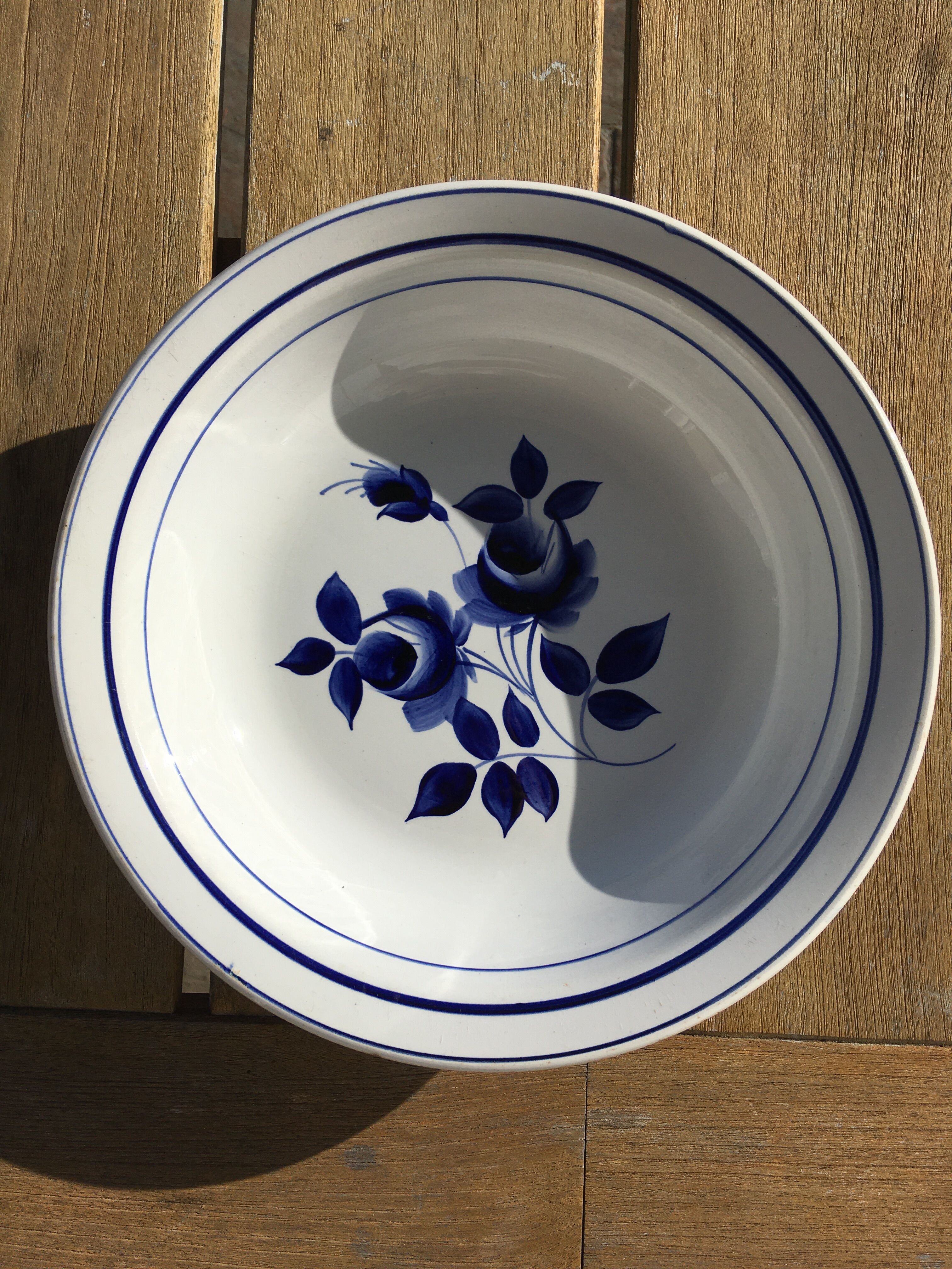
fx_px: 1063
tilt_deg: -89.0
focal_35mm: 29
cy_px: 634
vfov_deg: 61.7
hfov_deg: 48.2
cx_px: 476
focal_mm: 4.15
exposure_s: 1/4525
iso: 25
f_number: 2.2
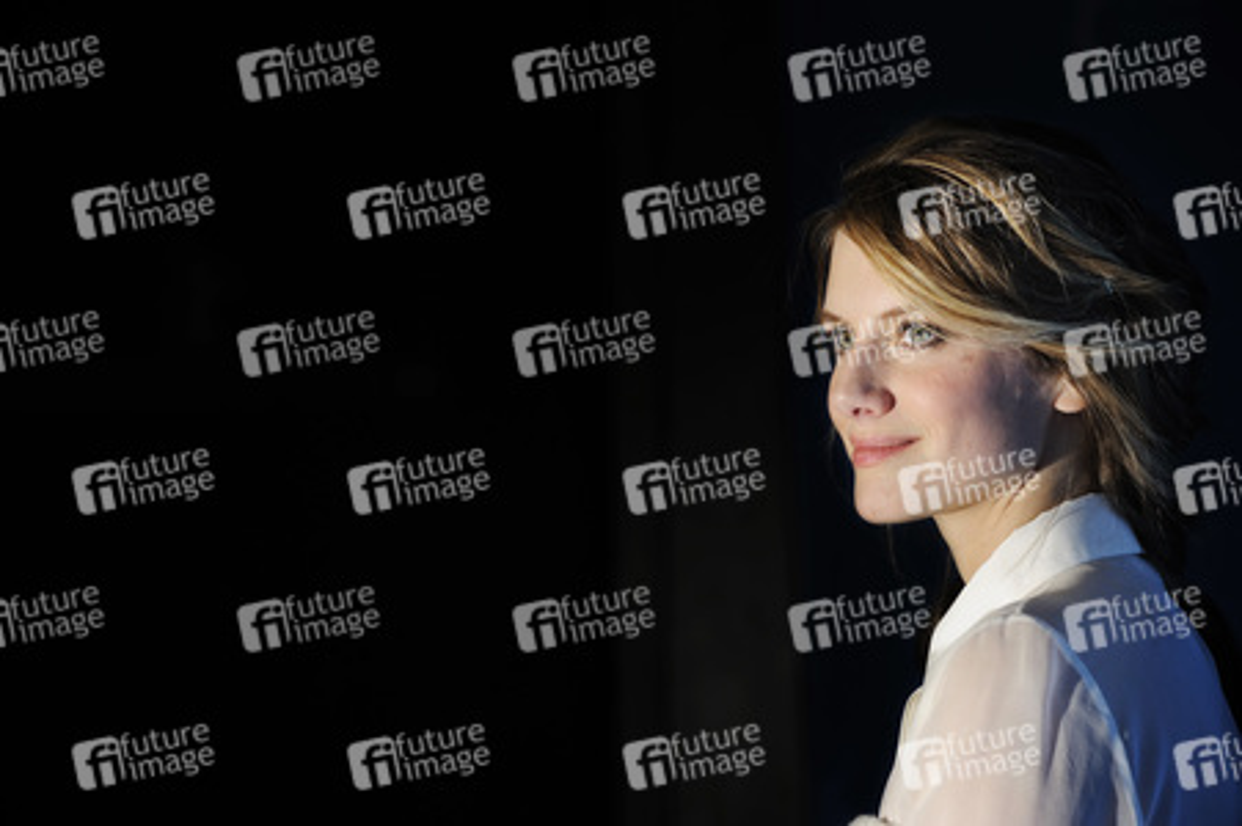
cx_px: 621
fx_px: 6895
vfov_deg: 6.9
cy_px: 413
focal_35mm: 200
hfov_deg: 10.3
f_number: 8
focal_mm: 200
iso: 400
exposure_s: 1/200
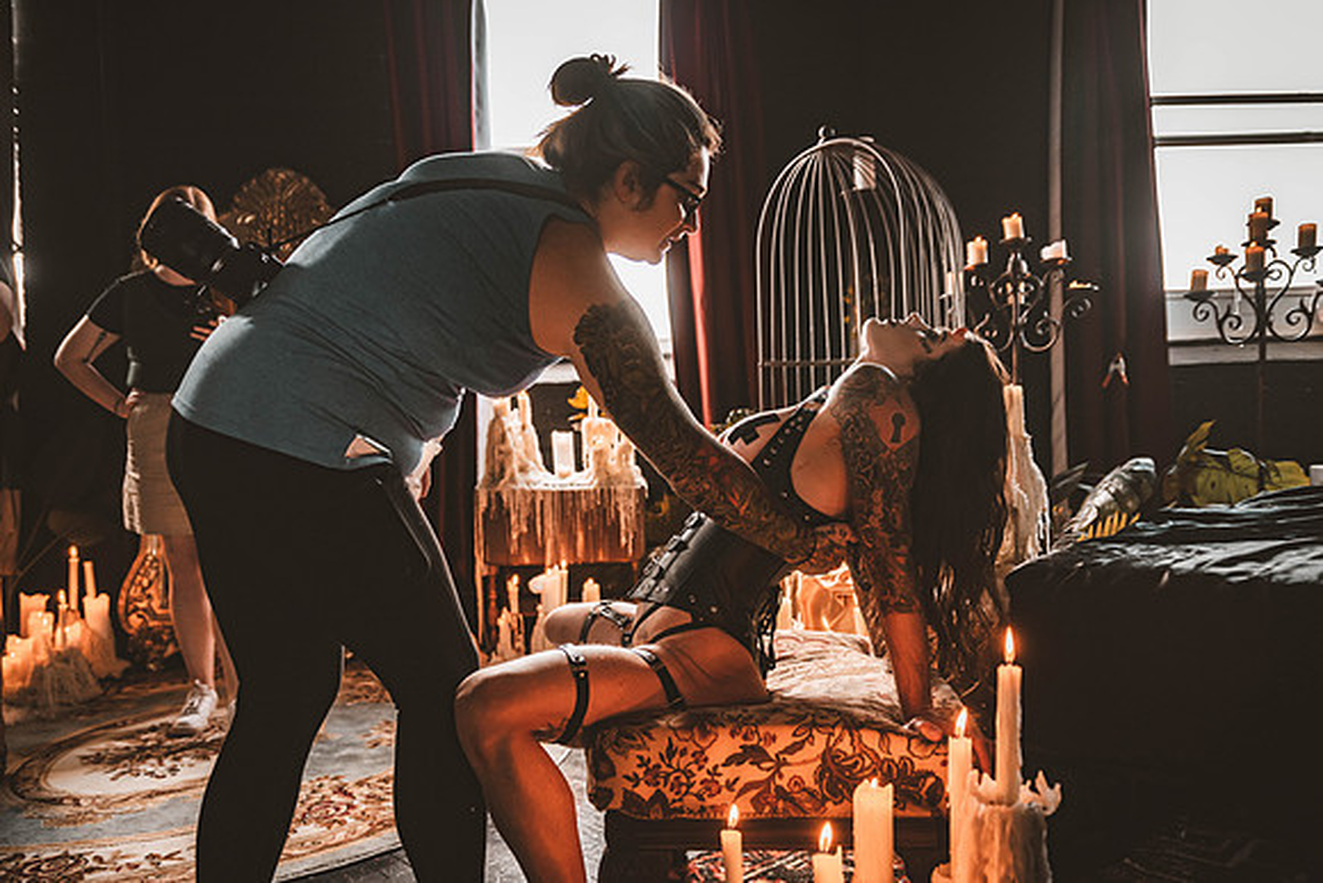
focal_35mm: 28
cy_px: 442
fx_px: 1029
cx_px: 662
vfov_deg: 46.4
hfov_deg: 65.5
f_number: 2.8
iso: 800
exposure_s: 1/250
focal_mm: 28
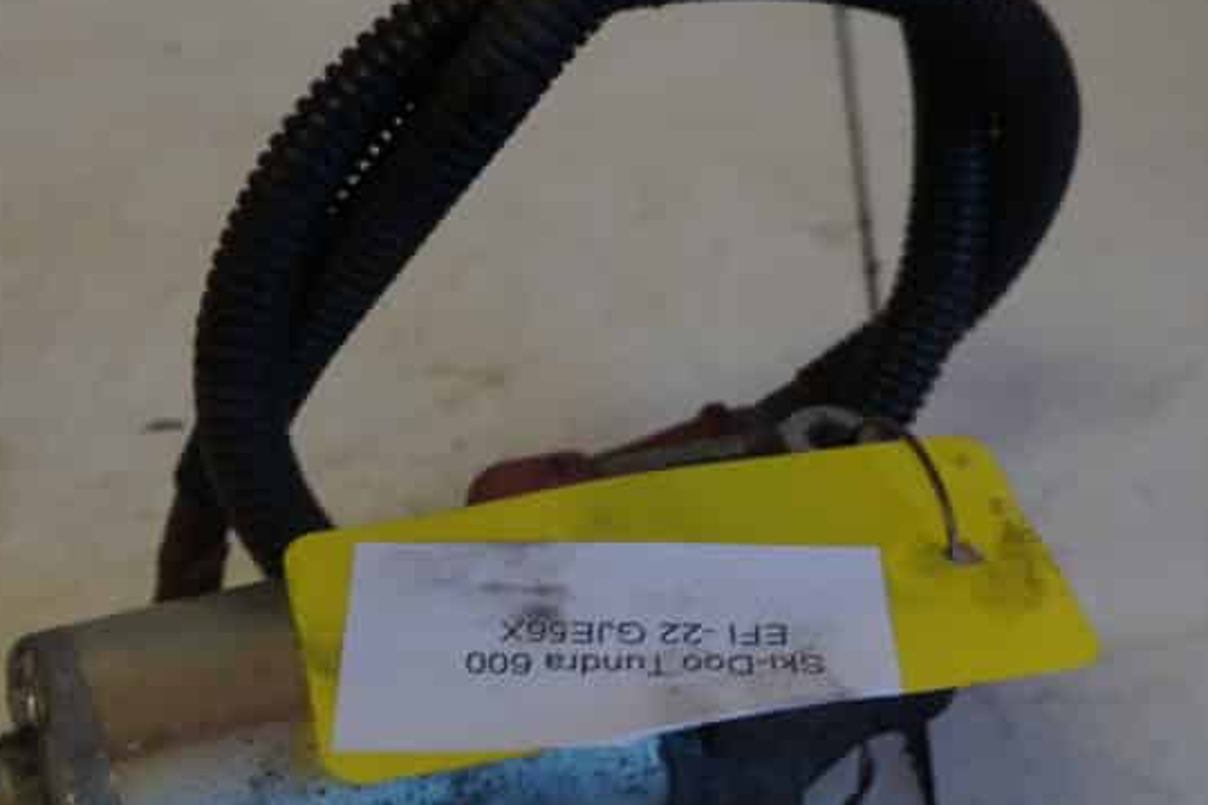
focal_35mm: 57
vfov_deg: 23.6
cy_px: 555
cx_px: 433
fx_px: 1912
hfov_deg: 34.8
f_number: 4
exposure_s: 1/60
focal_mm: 20
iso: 320
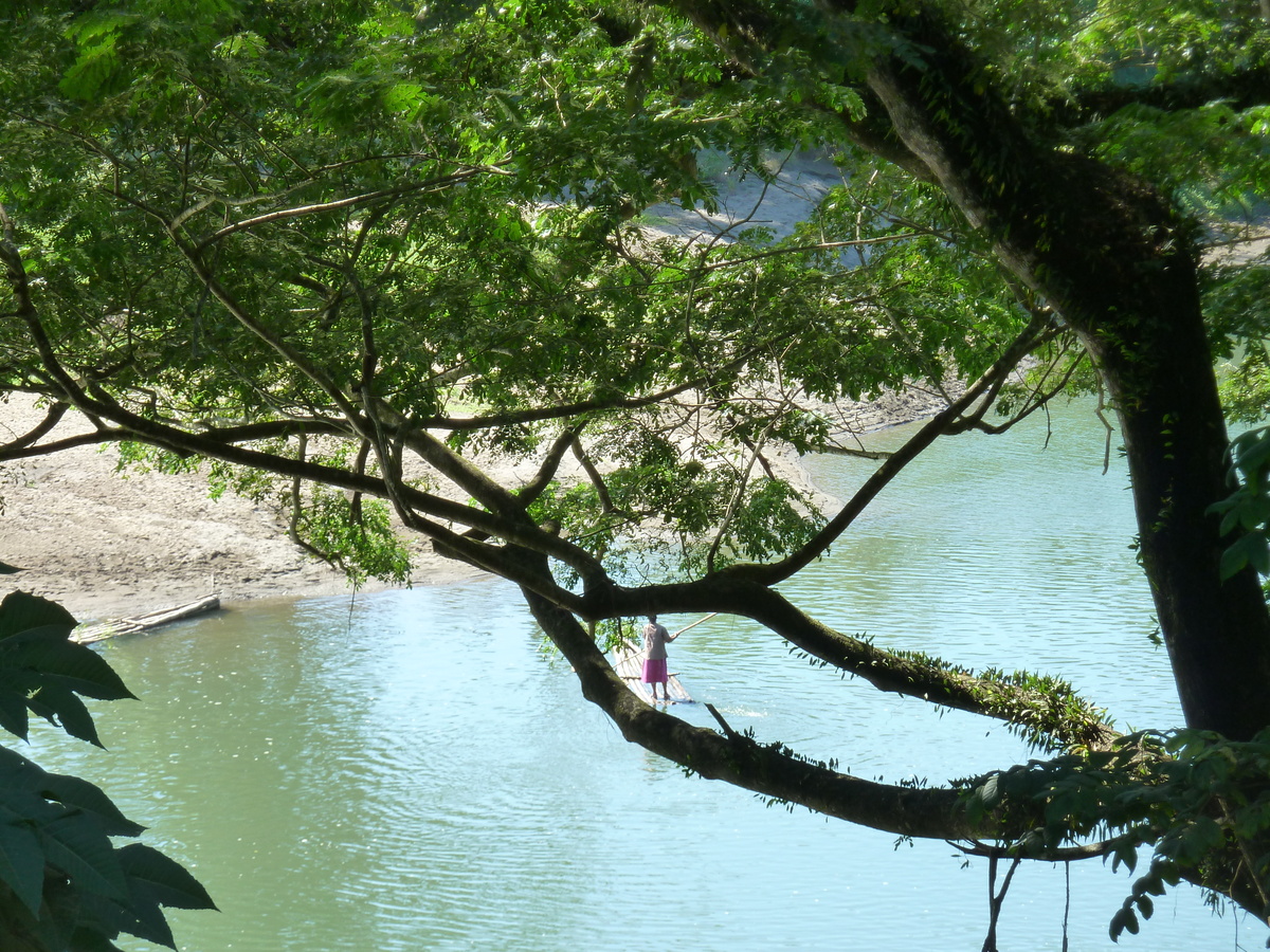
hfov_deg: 14.4
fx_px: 5026
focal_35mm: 137
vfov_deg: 10.8
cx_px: 635
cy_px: 476
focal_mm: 22.5
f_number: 4.5
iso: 125
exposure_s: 1/125
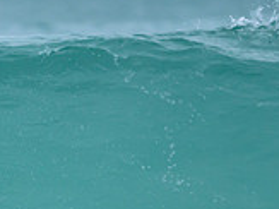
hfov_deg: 0.6
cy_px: 286
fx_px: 26981
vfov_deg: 0.4
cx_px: -83
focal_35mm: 3350
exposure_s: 1/2000
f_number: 6.3
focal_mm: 800
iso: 900
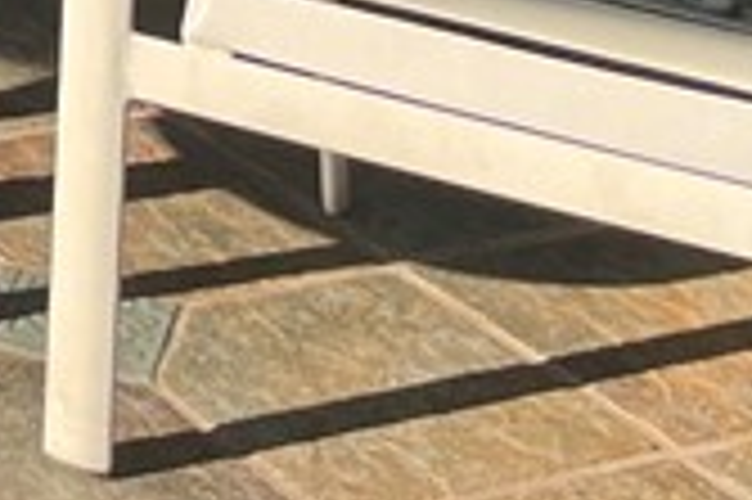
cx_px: -869
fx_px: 3464
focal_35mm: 166
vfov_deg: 7.0
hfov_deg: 11.0
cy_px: -1198
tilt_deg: -1.6
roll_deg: -0.8
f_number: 1.6
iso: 32
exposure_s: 1/558
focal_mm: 4.2
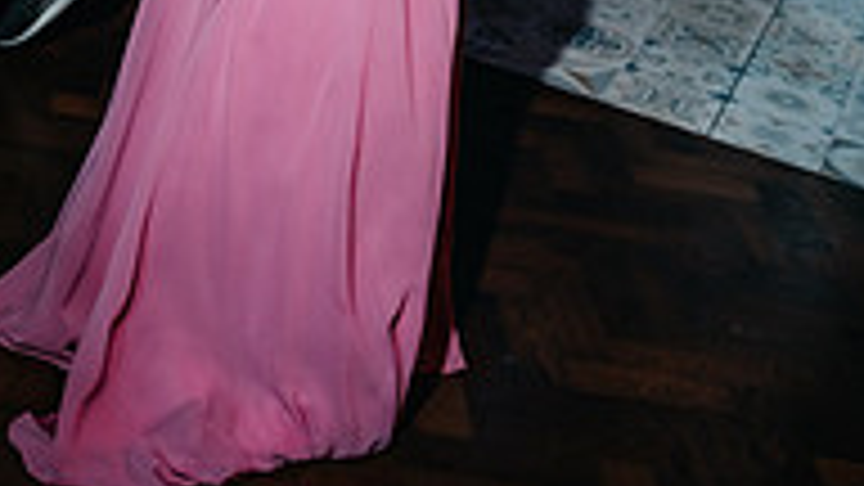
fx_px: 1970
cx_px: 266
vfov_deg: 12.6
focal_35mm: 86
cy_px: -436
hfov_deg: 24.6
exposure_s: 1/200
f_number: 2.2
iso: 400
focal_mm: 35
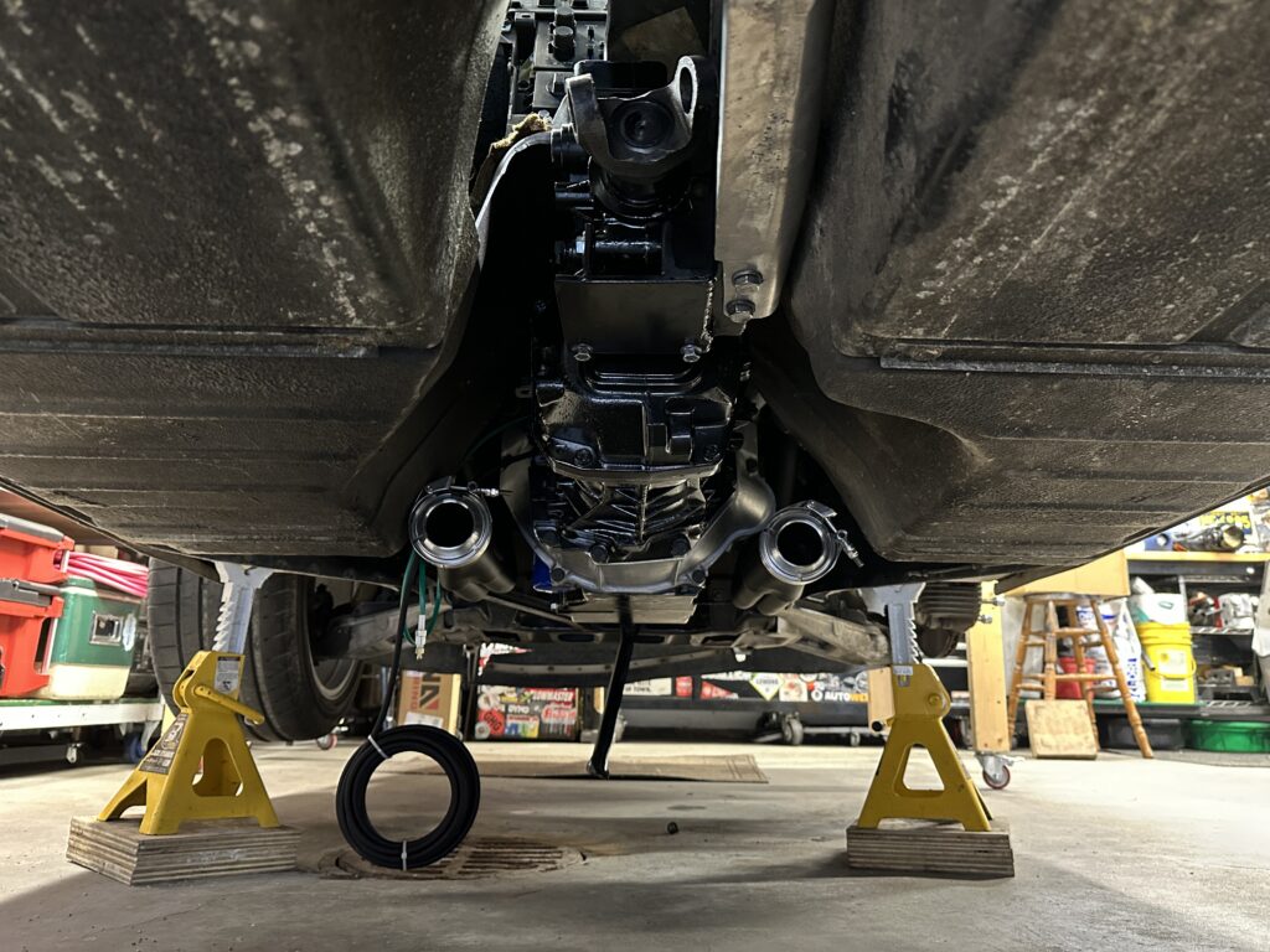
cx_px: 635
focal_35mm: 24
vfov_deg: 56.8
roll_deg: -1.1
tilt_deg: +12.6
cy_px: 476
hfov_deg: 71.6
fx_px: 881
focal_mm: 6.86
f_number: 1.78
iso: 1000
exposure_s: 1/30
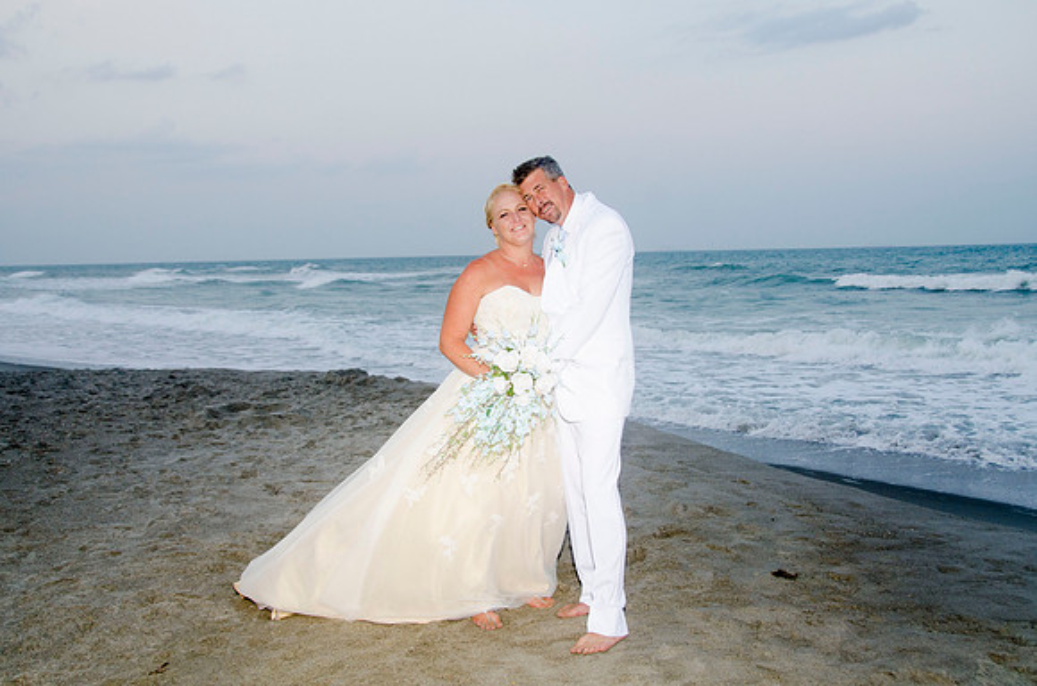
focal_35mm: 36
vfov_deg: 36.7
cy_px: 343
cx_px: 518
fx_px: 1035
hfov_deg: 53.2
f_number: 5.6
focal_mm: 24
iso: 200
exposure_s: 1/100
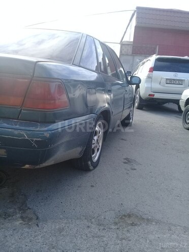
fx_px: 226
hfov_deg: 45.4
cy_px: 126
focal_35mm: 31
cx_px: 94
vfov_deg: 58.4
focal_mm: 3.3
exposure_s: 1/344
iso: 50
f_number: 2.2
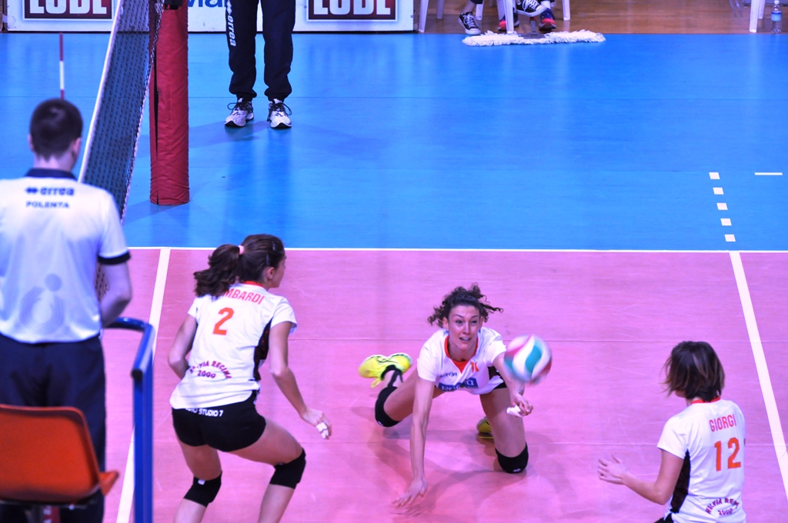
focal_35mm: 248
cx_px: 394
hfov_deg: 8.3
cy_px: 262
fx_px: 5411
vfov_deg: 5.5
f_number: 5
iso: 800
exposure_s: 1/250
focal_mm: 165
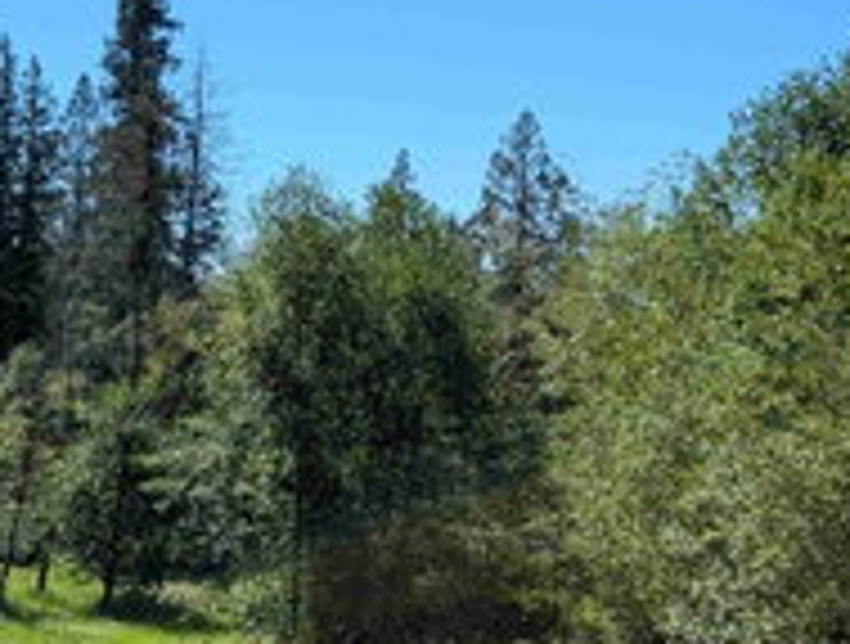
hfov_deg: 27.7
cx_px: -27
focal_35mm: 65
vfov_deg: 22.7
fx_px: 1601
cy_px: 405
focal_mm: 6.9
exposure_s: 1/1066
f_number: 1.68
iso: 23
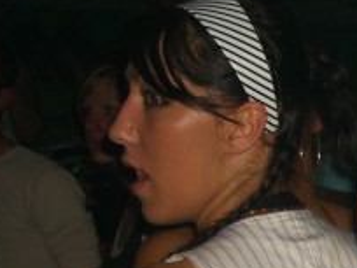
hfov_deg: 16.5
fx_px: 1155
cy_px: 322
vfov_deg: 12.9
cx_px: 485
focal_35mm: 112
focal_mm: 7.9
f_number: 2.8
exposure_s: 1/60
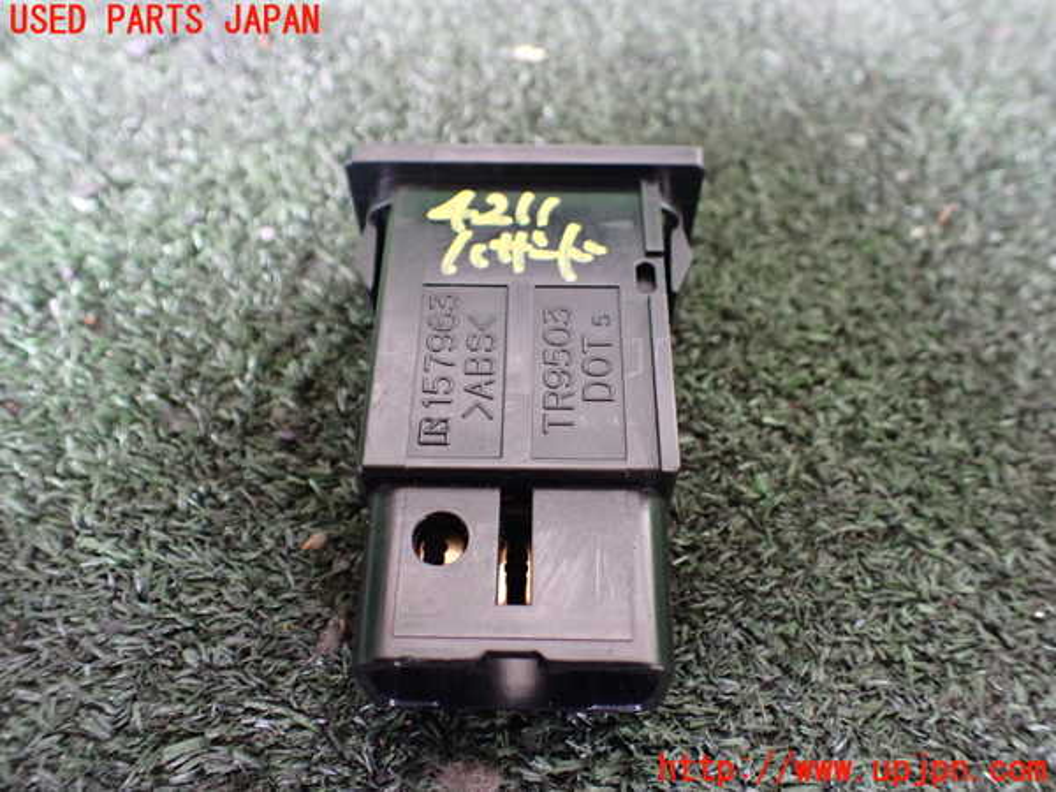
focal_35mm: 30
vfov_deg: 46.8
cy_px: 396
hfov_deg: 60.0
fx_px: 915
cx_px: 528
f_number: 2.3
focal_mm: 5.4
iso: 800
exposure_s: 1/40
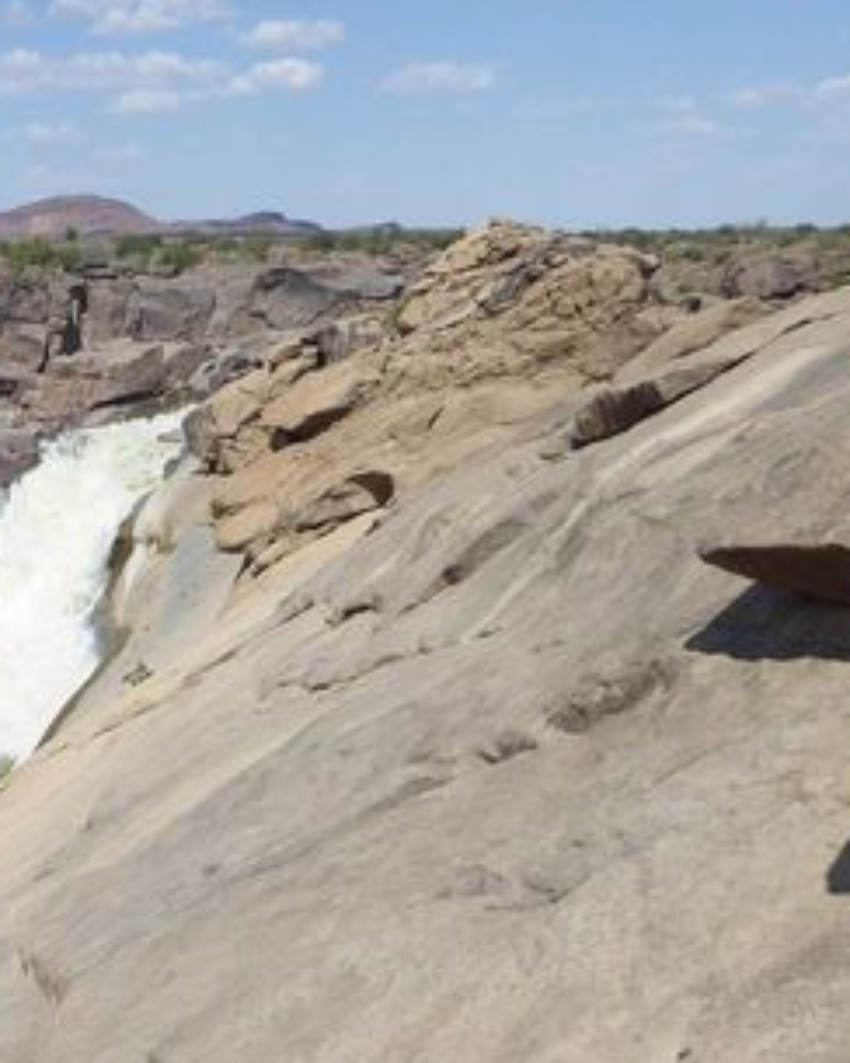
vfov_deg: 28.4
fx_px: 2013
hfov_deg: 21.8
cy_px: 955
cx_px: -212
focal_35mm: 64
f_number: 3.3
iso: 80
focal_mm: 4.3
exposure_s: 1/1300
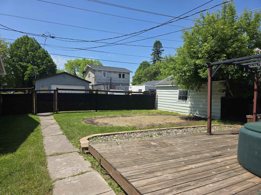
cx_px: 130
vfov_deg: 58.9
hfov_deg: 73.9
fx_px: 173
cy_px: 98
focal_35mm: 23
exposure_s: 1/5447
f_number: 1.7
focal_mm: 6.3
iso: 80
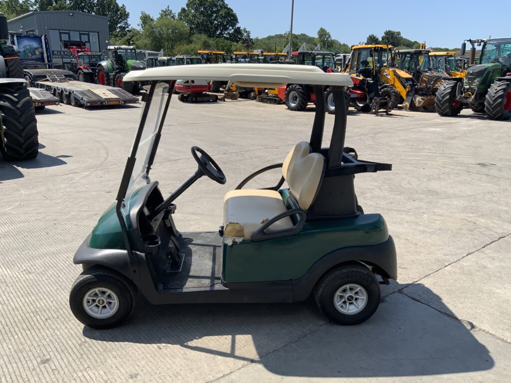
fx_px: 428
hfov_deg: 61.7
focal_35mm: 29
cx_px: 256
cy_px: 192
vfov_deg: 48.2
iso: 16
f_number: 1.8
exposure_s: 1/1490
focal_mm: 3
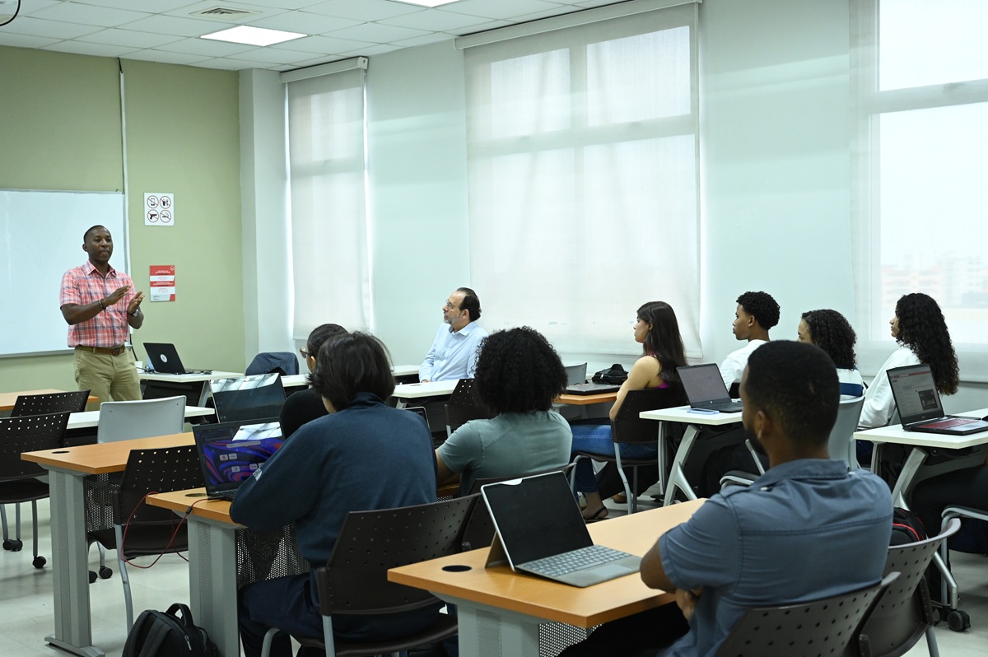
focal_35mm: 45
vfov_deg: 29.8
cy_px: 328
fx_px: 1234
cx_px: 494
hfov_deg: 43.6
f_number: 5.6
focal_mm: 45
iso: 3200
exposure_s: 1/125
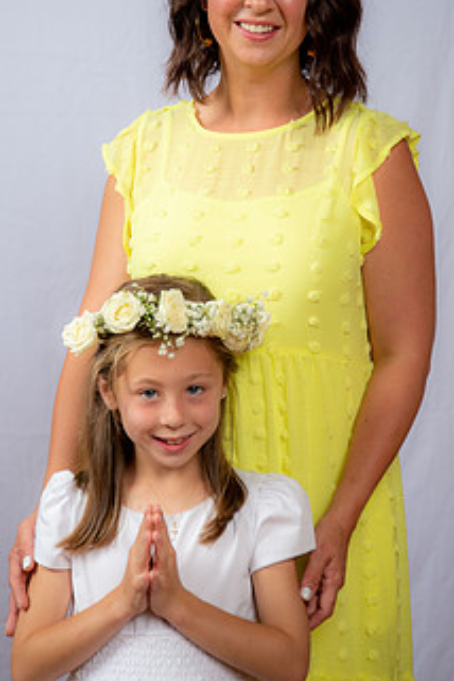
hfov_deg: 14.0
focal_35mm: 98
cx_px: 266
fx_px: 1854
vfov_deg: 20.8
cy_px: 272
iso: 250
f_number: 6.3
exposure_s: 1/160
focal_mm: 70
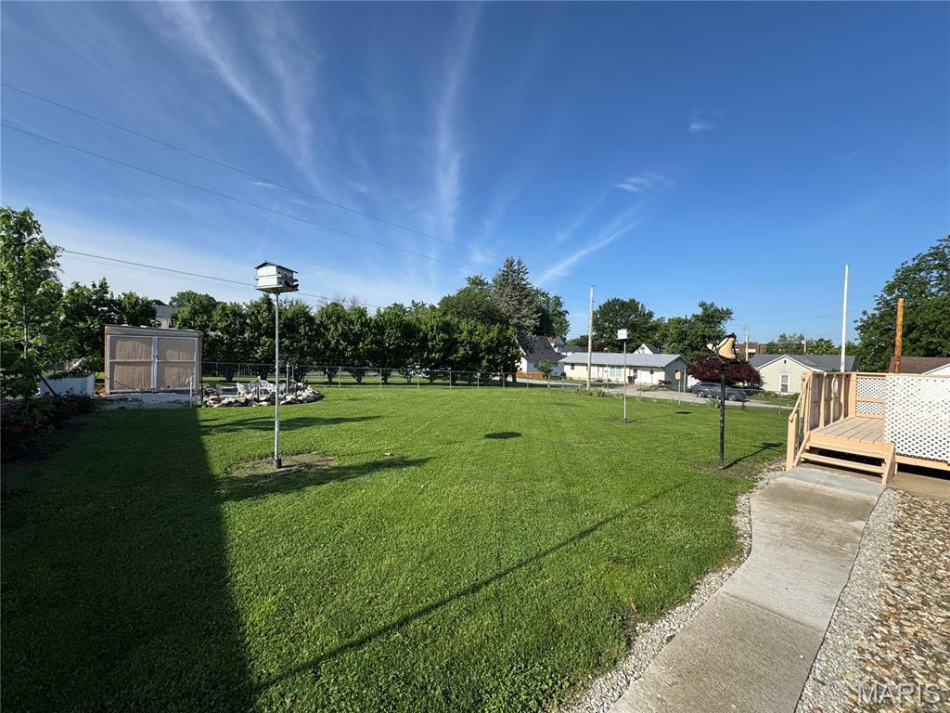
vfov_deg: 85.7
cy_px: 356
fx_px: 384
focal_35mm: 14
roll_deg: -1.2
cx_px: 475
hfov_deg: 102.1
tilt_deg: -0.8
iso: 50
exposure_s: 1/1600
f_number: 2.2
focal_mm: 2.22
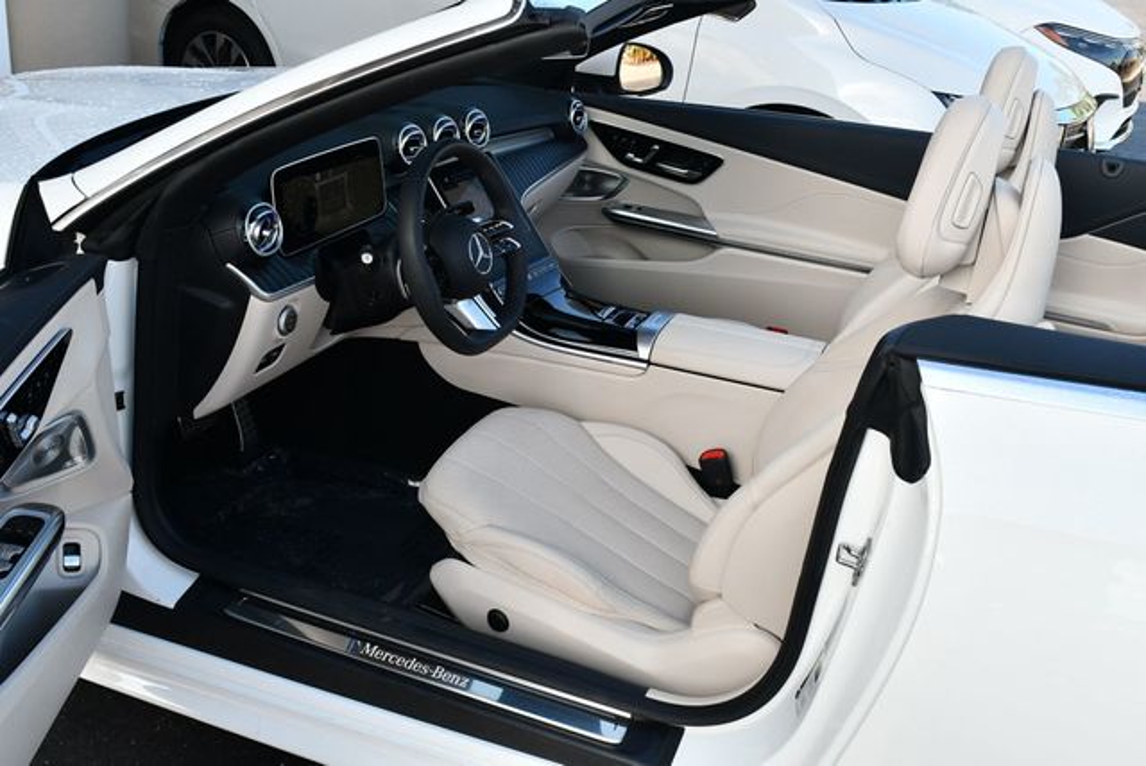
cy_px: 383
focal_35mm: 36
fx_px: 1147
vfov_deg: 36.9
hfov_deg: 53.1
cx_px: 573
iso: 200
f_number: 6.3
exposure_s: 1/250
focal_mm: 18
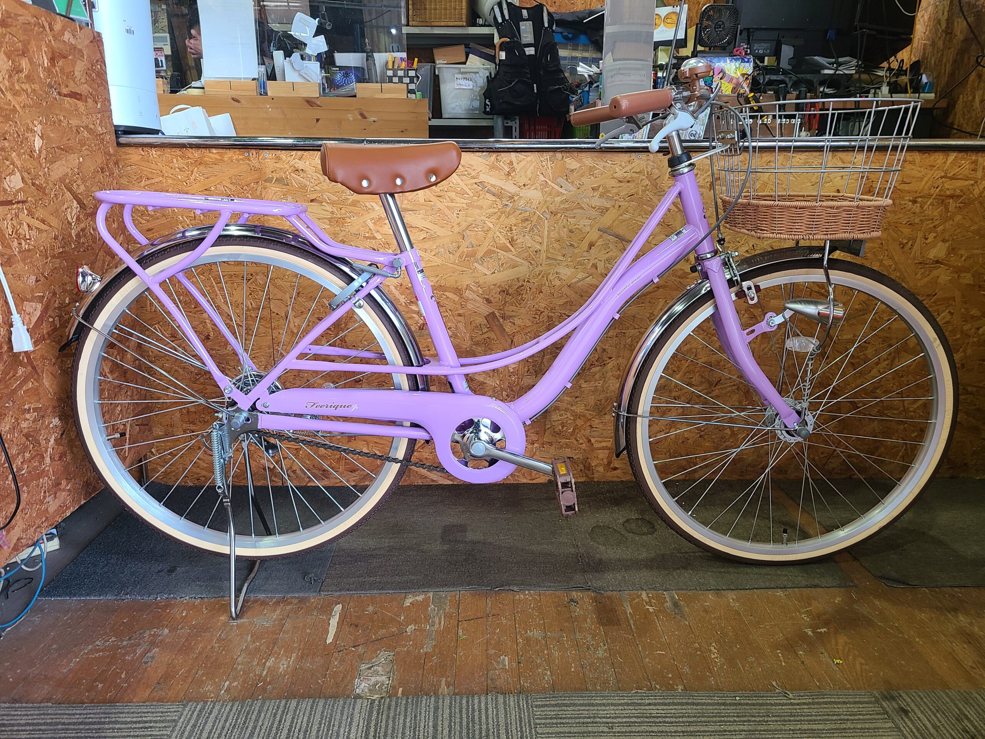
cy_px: 370
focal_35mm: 26
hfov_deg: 67.3
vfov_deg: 53.1
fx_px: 740
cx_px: 492
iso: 100
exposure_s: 1/50
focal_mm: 5.4
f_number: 1.8
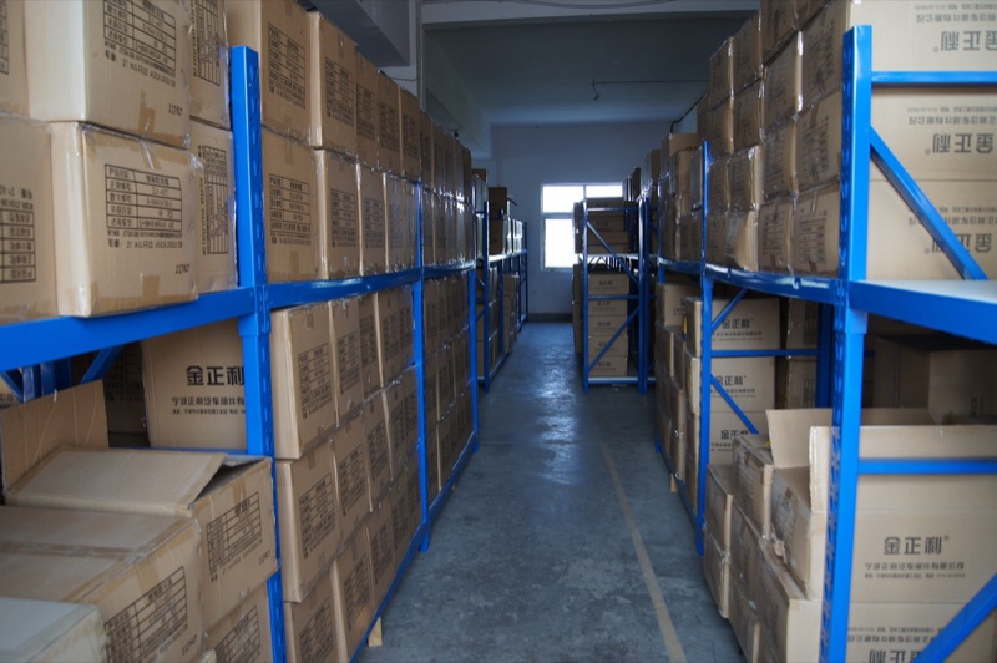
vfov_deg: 47.9
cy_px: 332
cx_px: 498
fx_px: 747
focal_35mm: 27
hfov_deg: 67.4
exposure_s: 1/30
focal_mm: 18
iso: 100
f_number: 3.5
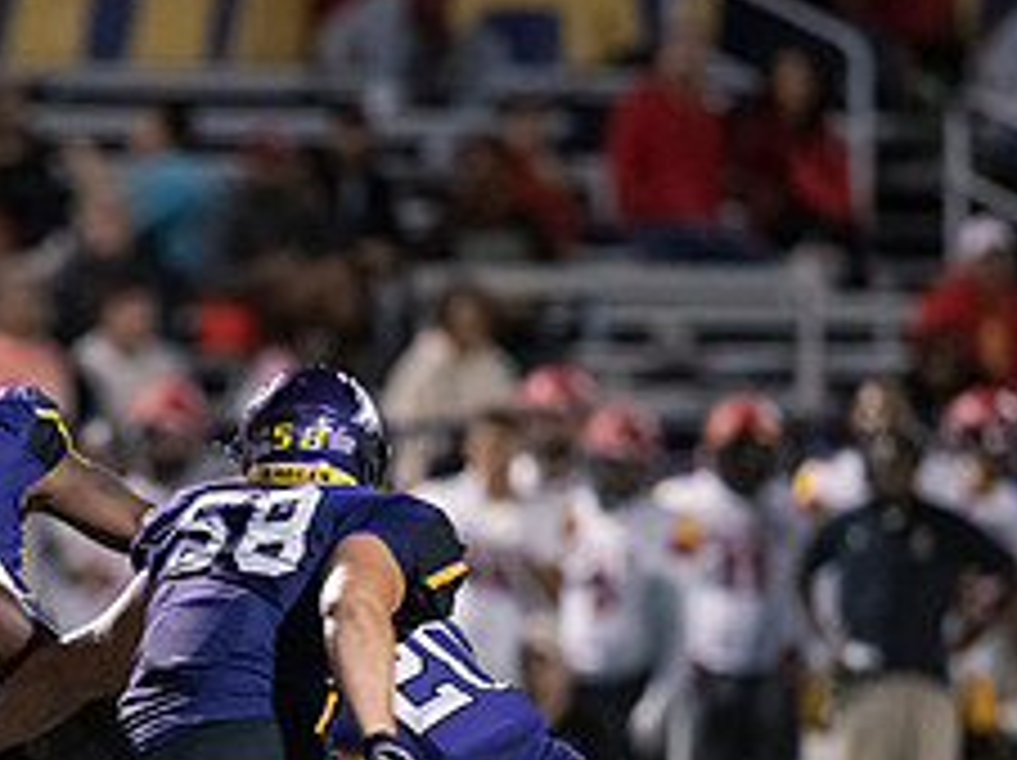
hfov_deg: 2.7
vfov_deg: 2.0
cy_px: 699
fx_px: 21747
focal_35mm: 741
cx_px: 140
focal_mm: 300
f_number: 2.8
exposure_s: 1/640
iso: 6400
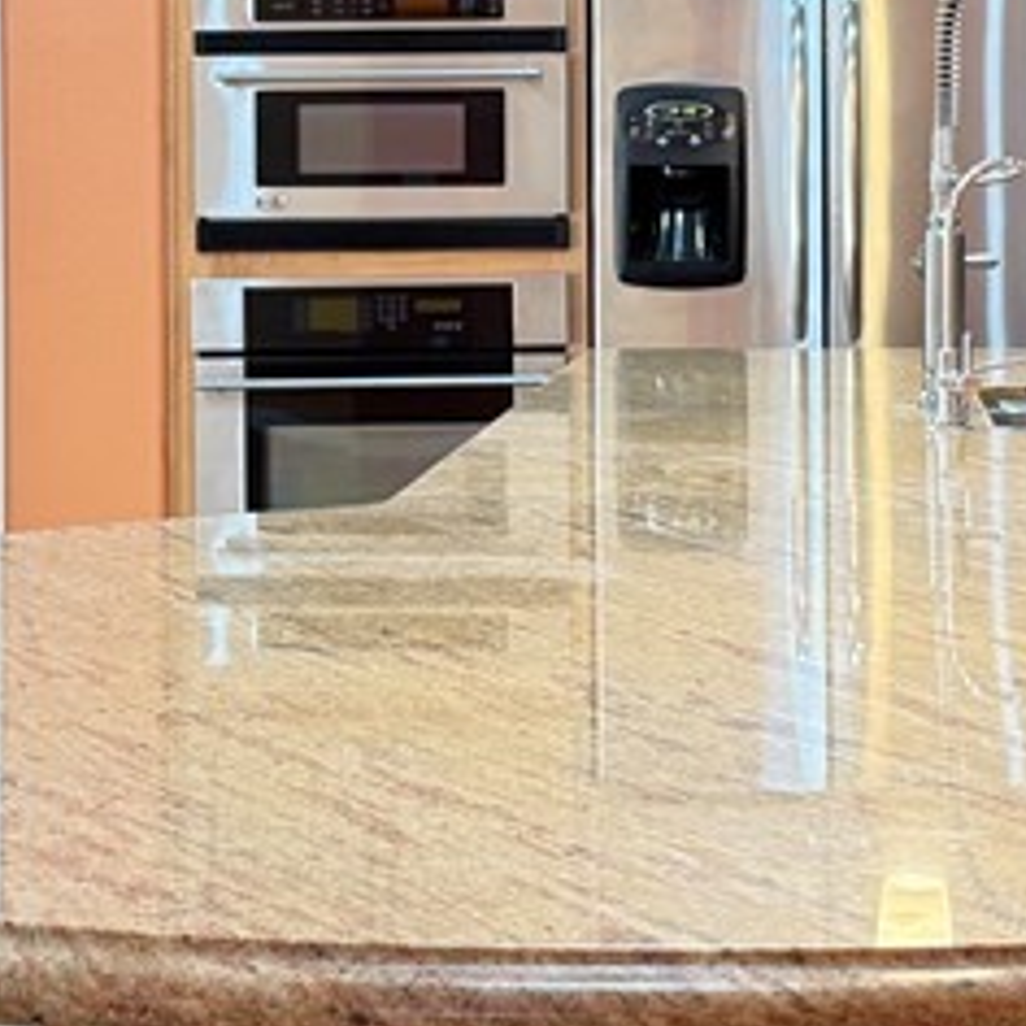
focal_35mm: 92
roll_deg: -0.1
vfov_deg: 18.6
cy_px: 157
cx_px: 617
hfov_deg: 18.9
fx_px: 3085
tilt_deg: -1.0
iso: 320
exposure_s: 1/60
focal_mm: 6.76
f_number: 1.78
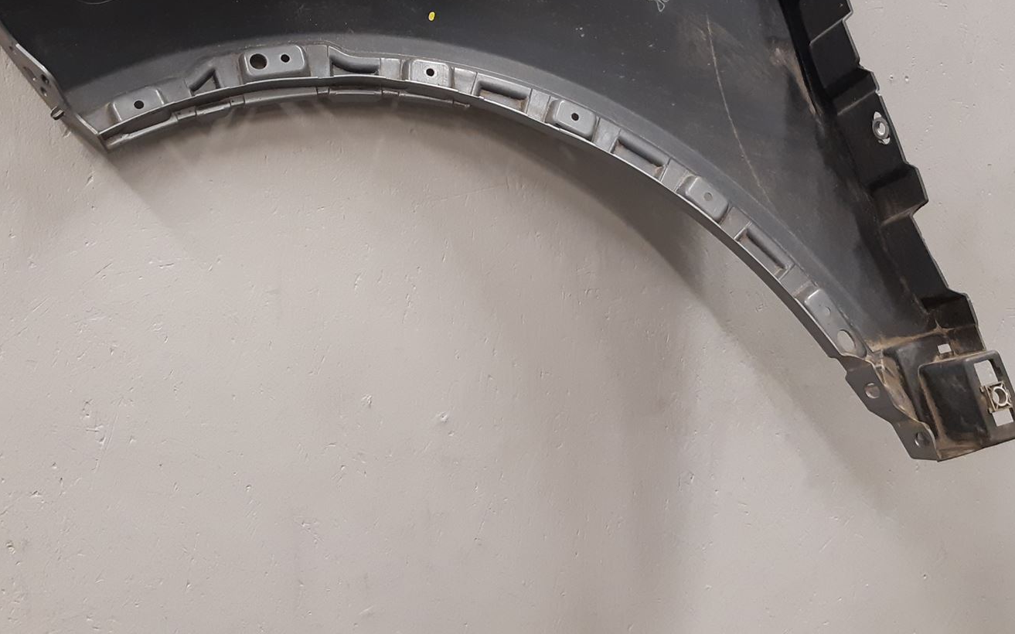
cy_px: 114
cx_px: 454
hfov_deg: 46.1
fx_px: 1189
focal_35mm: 43
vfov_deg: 29.1
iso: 200
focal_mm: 3.93
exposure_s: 1/50
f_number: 1.7
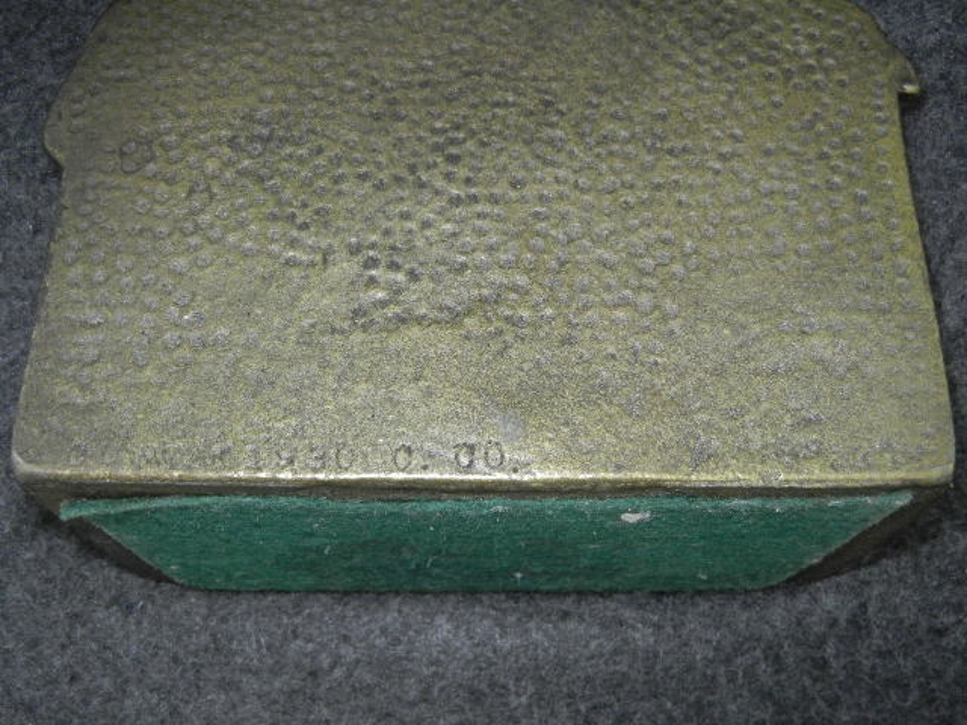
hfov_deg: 42.1
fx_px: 1257
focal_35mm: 45
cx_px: 484
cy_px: 362
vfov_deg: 32.2
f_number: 3.8
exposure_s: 1/30
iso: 645
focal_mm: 8.1
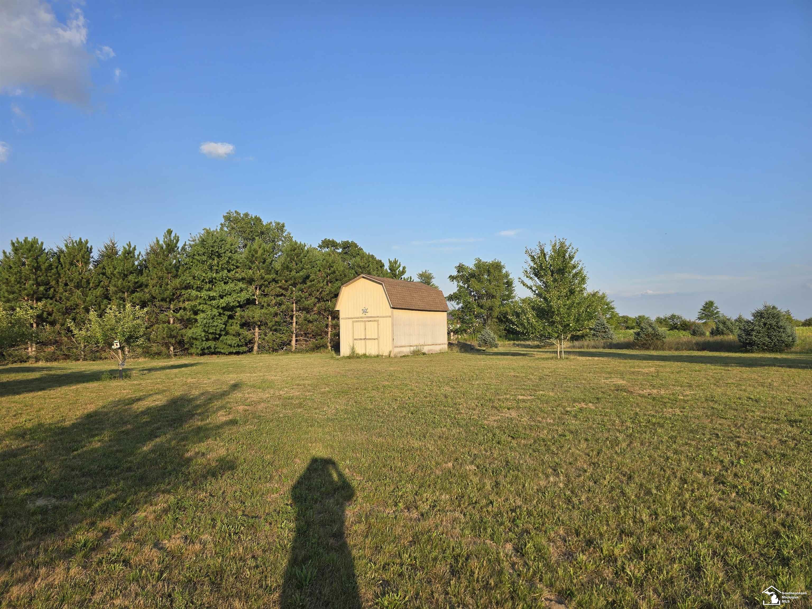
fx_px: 540
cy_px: 304
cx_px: 406
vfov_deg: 58.9
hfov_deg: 73.9
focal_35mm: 23
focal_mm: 6.3
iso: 12
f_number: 1.7
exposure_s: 1/474
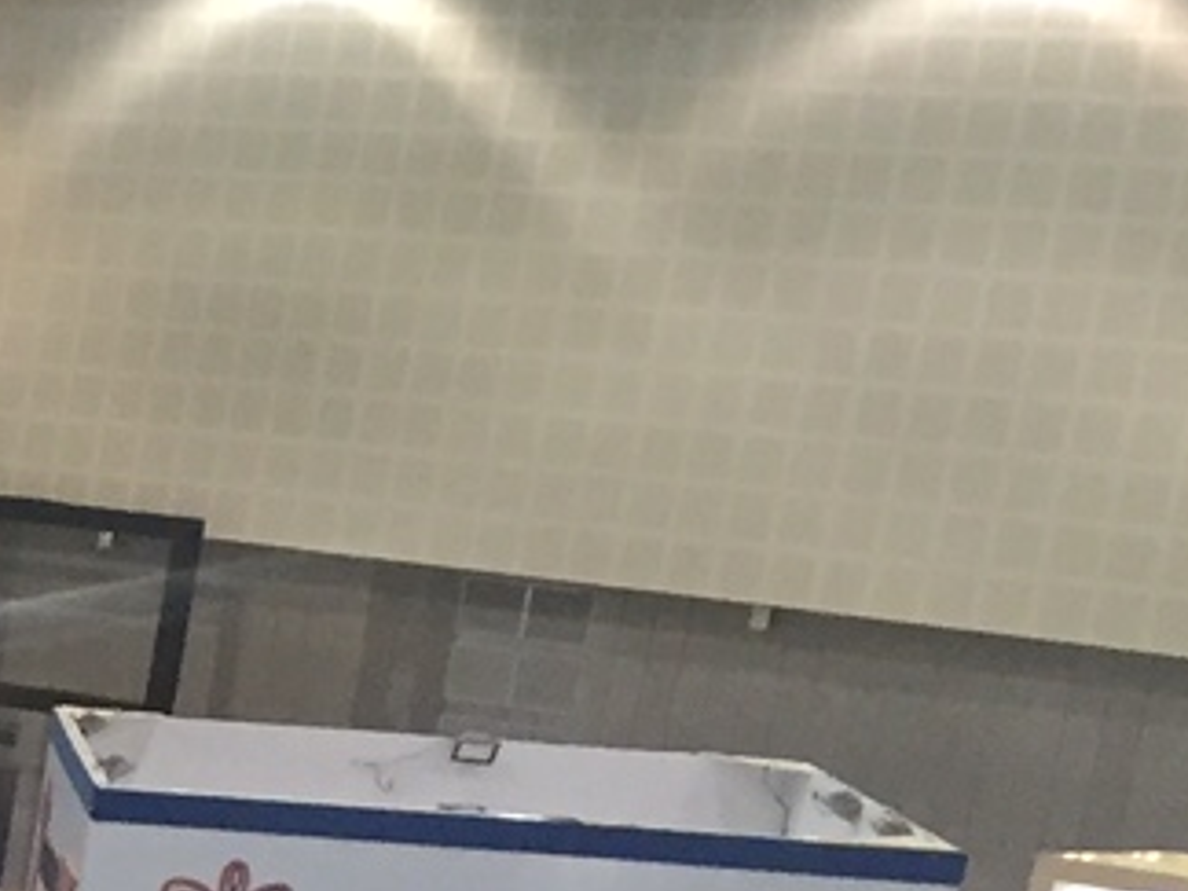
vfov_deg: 9.8
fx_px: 5011
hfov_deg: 11.2
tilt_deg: -14.2
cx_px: -1720
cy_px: 1412
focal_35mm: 146
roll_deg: -5.9
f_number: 2.2
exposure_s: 1/30
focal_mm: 4.15
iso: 50
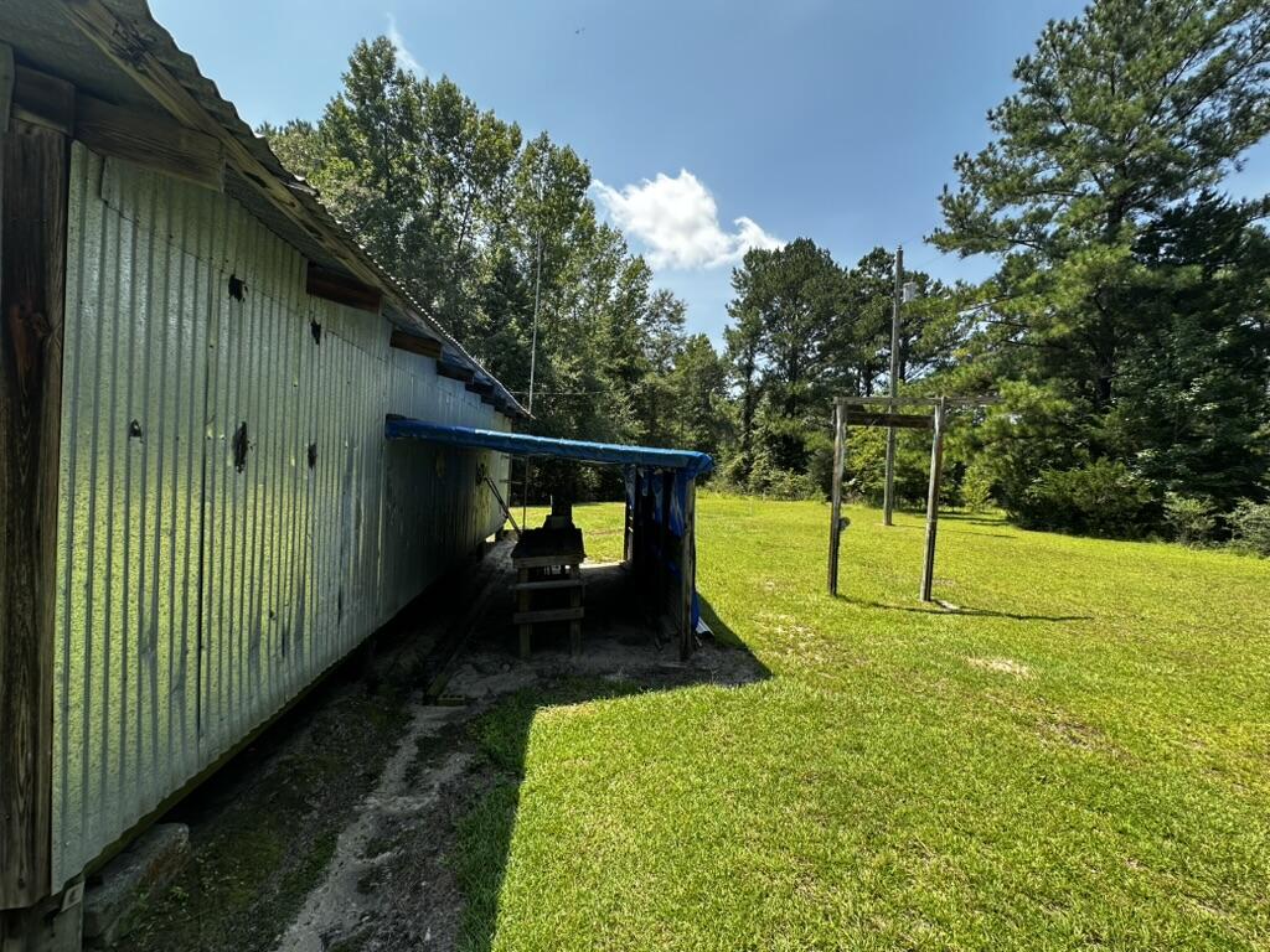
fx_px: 514
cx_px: 635
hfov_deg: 102.1
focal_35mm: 14
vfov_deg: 85.7
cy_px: 476
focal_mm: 2.22
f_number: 2.2
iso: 40
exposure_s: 1/509
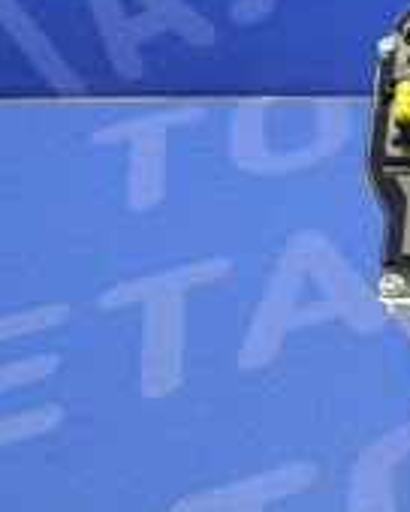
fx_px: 1395
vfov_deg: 20.8
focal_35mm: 92
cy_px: 253
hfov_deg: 14.1
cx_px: 817
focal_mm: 4.6
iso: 400
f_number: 2
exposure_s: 1/33
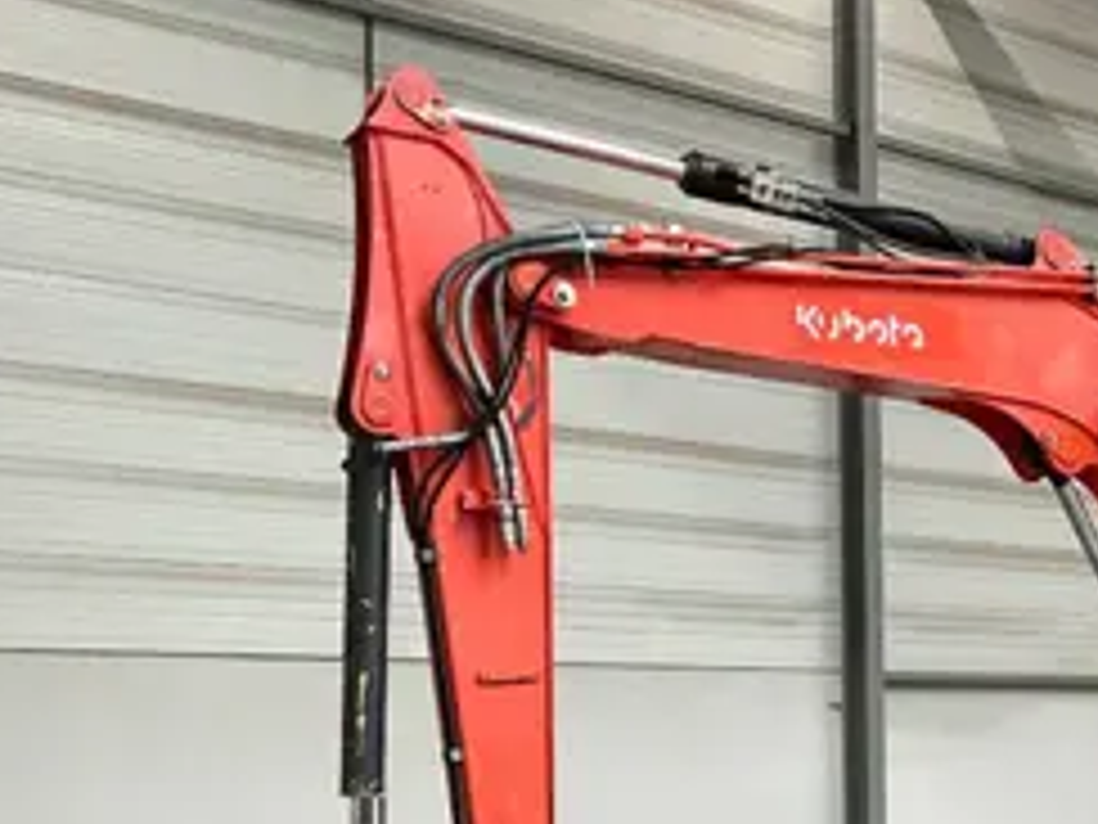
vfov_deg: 24.7
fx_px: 1808
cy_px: 792
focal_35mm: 57
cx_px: 1040
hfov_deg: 31.7
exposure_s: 1/60
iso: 80
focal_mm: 3
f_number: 1.8
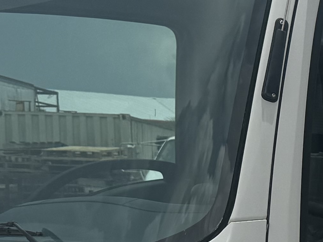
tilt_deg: -7.1
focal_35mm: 136
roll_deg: +1.0
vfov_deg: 10.6
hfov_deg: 13.3
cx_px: 551
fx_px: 1269
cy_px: 336
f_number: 1.78
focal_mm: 6.76
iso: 80
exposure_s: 1/7353
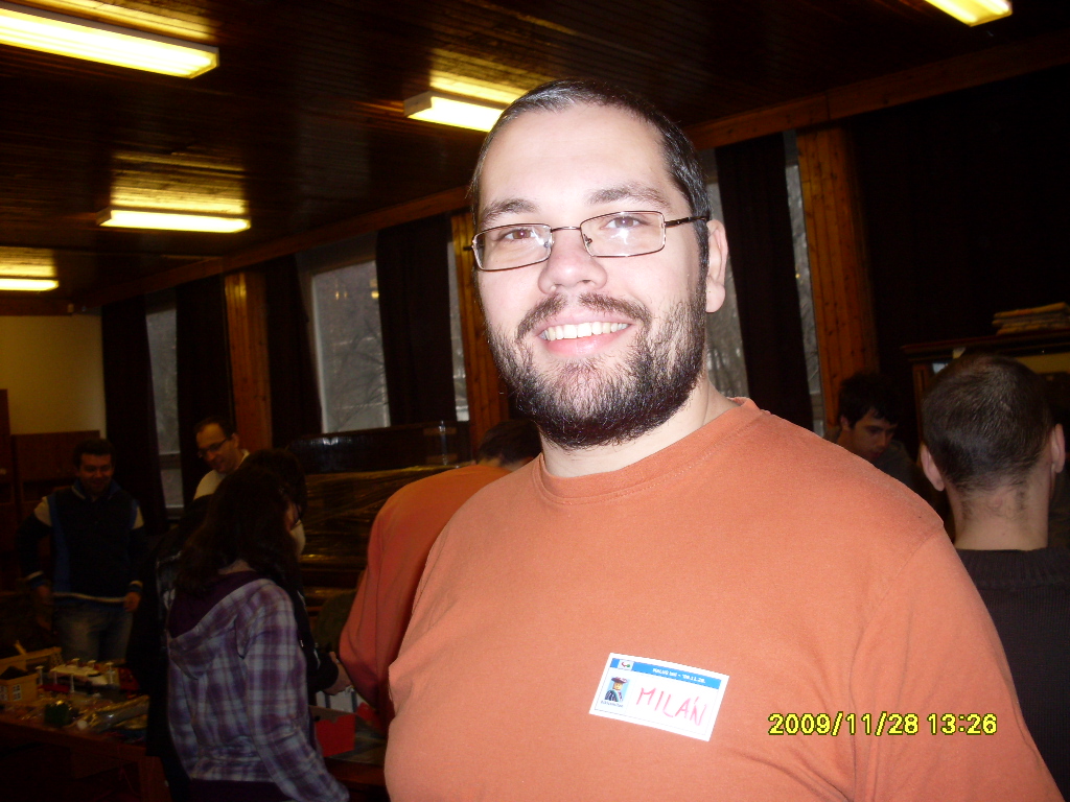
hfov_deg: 49.0
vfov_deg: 37.7
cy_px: 401
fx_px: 1175
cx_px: 535
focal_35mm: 38
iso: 100
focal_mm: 6.3
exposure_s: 1/45
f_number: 2.8
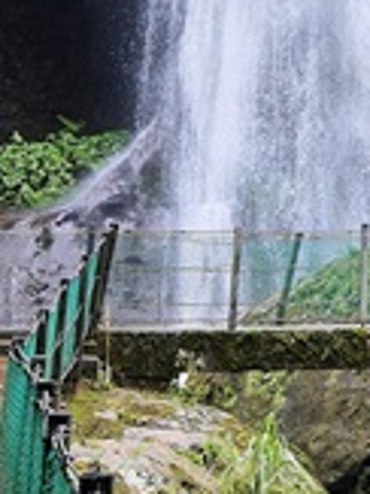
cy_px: -27
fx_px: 1484
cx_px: 673
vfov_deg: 18.3
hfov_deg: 12.9
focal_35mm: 104
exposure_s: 1/277
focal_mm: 4.32
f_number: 1.7
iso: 50
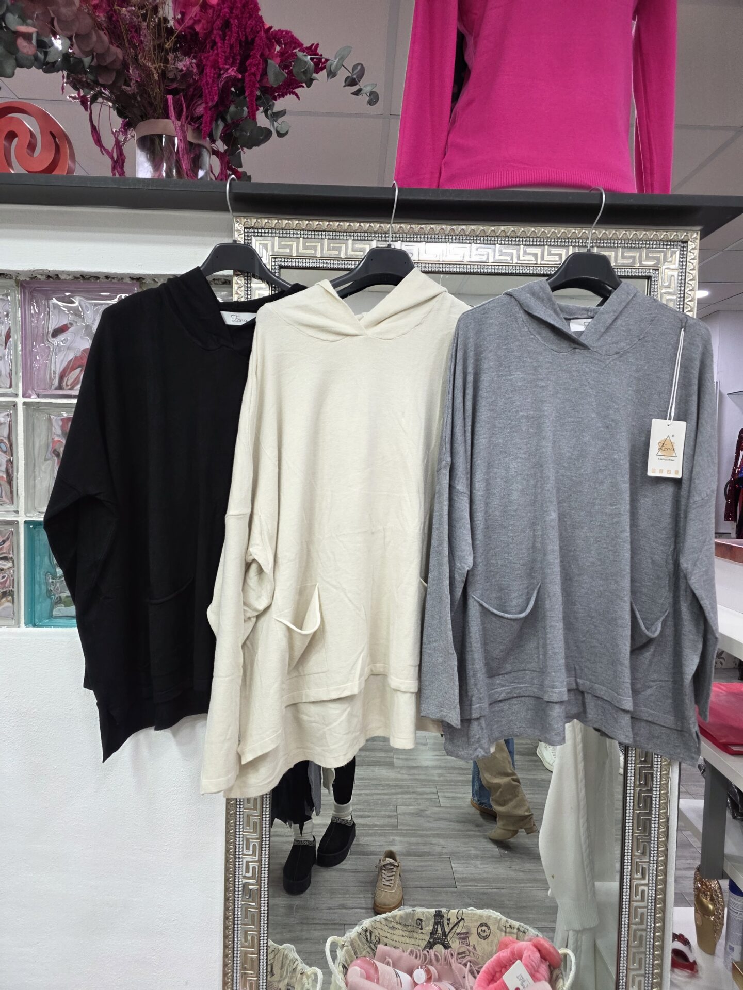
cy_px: 495
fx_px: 658
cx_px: 372
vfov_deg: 73.9
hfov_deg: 58.9
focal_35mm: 23
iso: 125
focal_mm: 6.3
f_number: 1.7
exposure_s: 1/100
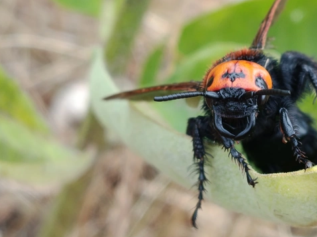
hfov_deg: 18.3
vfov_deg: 13.8
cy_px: 96
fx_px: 979
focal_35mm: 107
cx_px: 211
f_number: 1.7
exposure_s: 1/100
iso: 81
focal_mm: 5.24
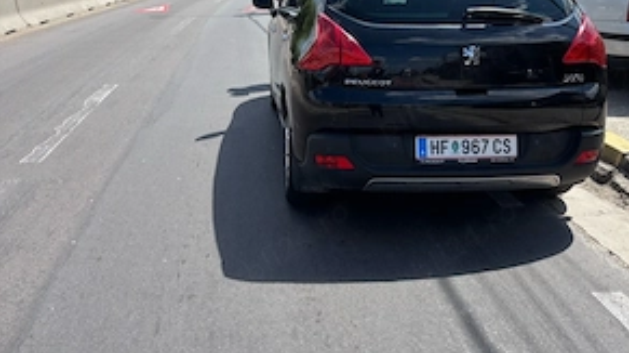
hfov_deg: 51.6
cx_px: 322
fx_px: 650
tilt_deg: -13.0
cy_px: 113
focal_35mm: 39
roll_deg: +2.0
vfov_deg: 30.1
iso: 50
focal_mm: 5.96
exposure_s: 1/3205
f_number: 1.6
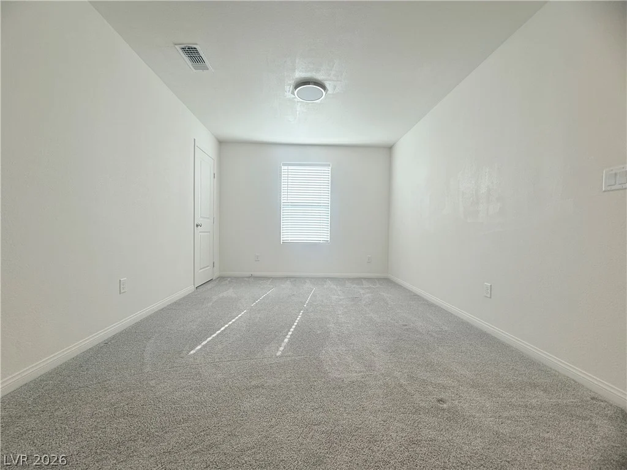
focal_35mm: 14
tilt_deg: -1.0
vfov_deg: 85.7
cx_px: 314
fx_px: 254
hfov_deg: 102.1
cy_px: 235
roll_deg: -1.1
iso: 64
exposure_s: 1/135
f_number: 2.2
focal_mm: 2.22
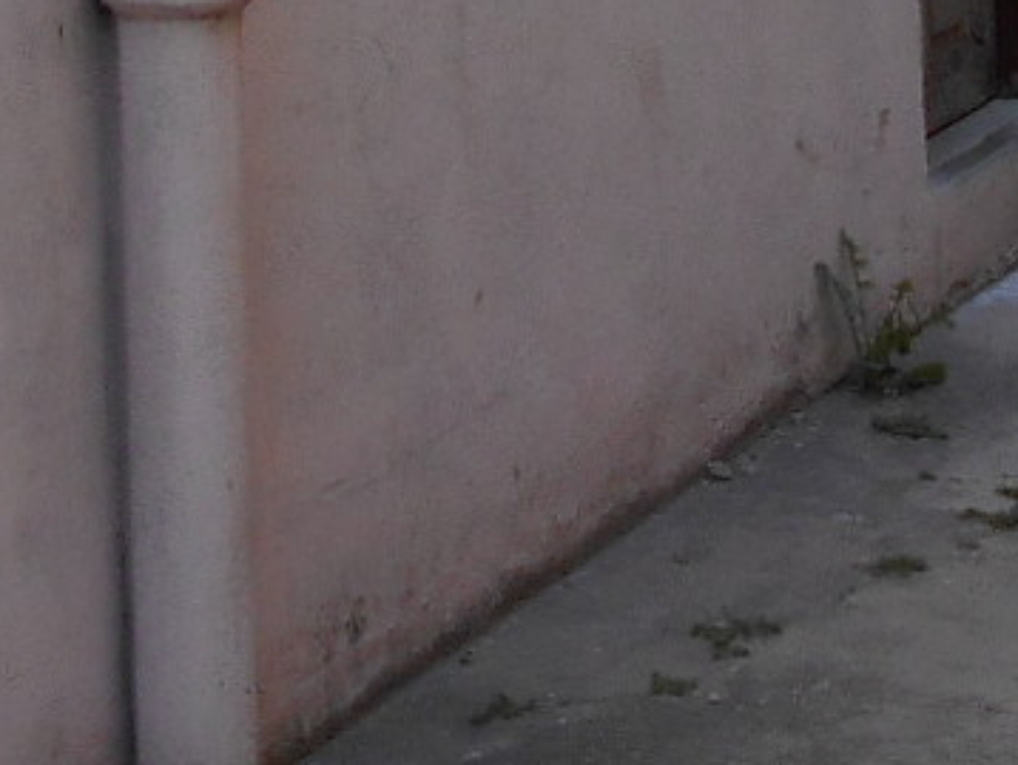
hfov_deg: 11.9
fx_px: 4856
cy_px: -520
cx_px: 791
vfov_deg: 8.7
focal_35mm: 165
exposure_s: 1/250
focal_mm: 4.6
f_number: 3.2
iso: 80
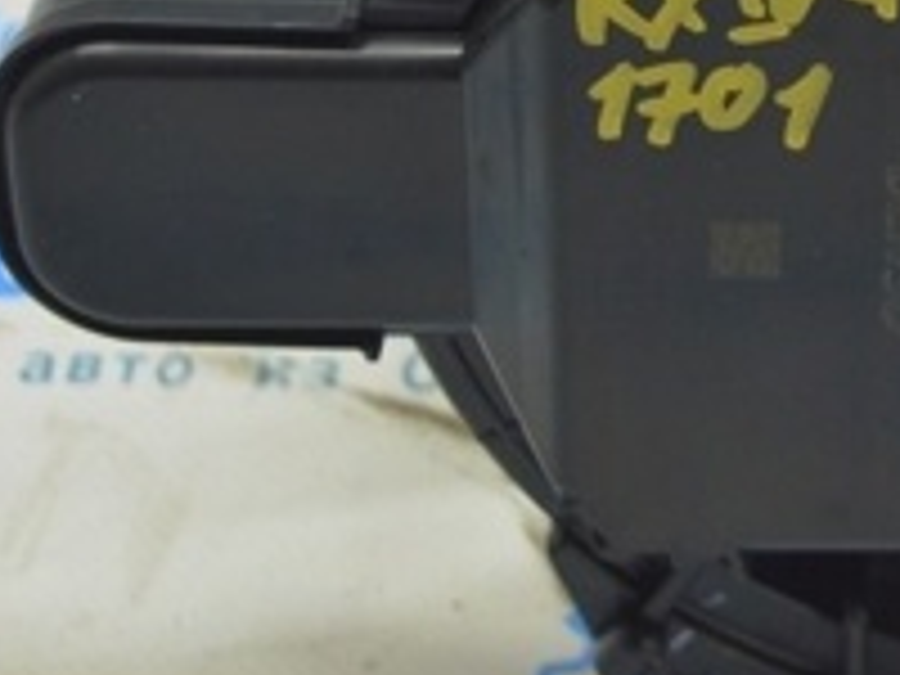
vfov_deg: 9.1
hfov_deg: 11.9
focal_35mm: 162
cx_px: 1138
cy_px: -137
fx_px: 4200
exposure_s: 1/20
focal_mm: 35
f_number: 5.6
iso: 400
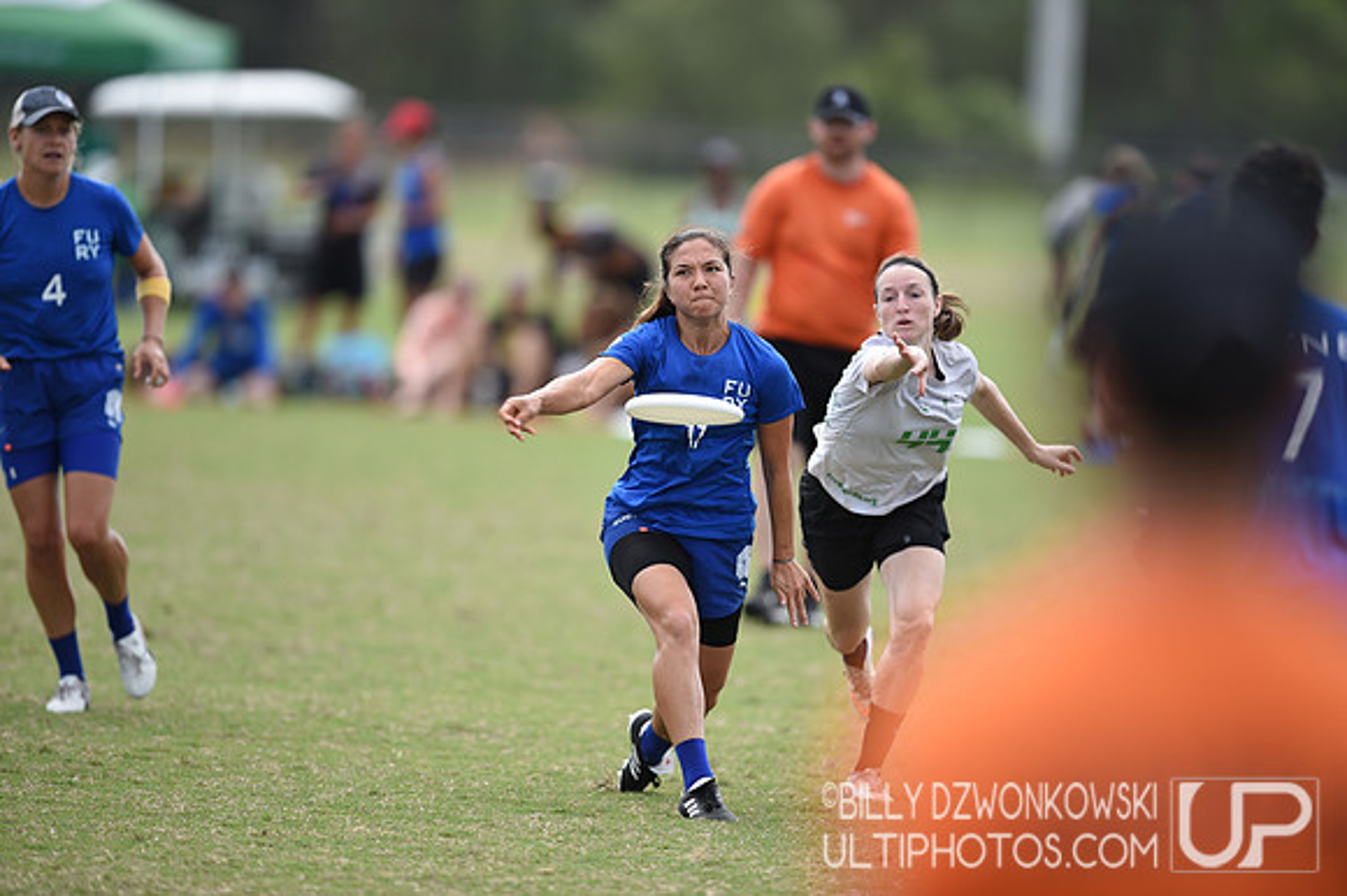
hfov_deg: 5.2
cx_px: 674
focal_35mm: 400
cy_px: 448
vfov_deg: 3.4
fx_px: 14958
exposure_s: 1/1000
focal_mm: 400
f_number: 2.8
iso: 100
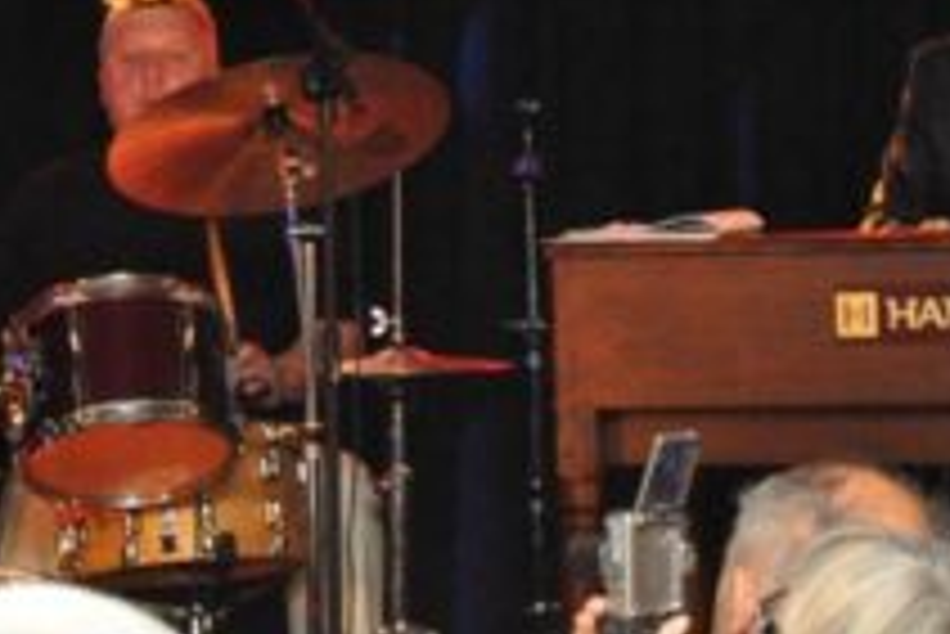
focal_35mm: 239
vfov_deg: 5.7
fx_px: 6311
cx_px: 486
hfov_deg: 8.6
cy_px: -81
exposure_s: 1/125
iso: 2500
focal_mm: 70
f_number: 4.5
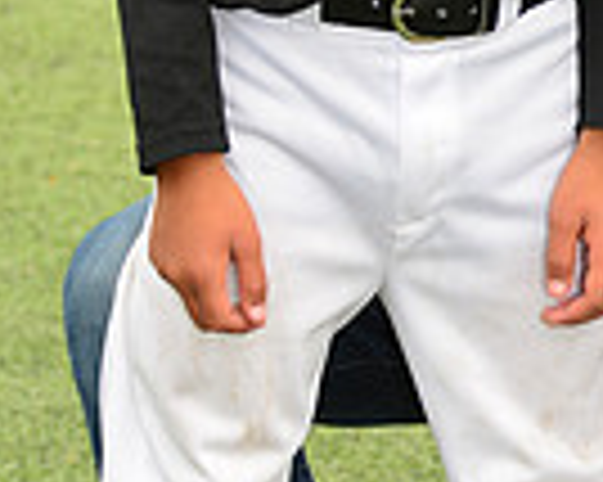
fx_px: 7972
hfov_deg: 4.3
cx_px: 778
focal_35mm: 447
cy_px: -250
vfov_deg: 3.4
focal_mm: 110
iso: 250
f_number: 8
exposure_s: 1/200
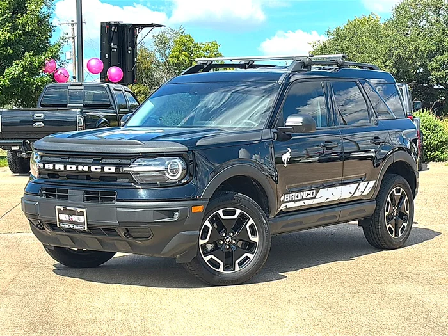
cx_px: 224
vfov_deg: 22.3
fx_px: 854
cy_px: 168
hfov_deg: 29.4
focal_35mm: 66
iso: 80
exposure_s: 1/3390
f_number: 1.78
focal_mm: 6.86
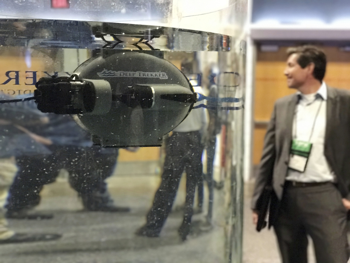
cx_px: 175
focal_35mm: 57
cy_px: 132
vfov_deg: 25.7
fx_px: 576
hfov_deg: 33.8
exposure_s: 1/60
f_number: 2.8
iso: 1000
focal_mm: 6.6
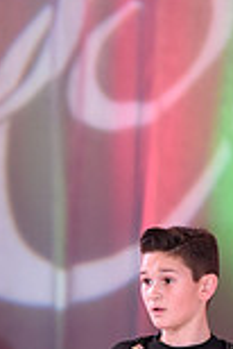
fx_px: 6199
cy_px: 496
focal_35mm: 640
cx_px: 94
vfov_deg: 3.2
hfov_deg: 2.2
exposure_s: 1/250
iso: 2000
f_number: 5.6
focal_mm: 170
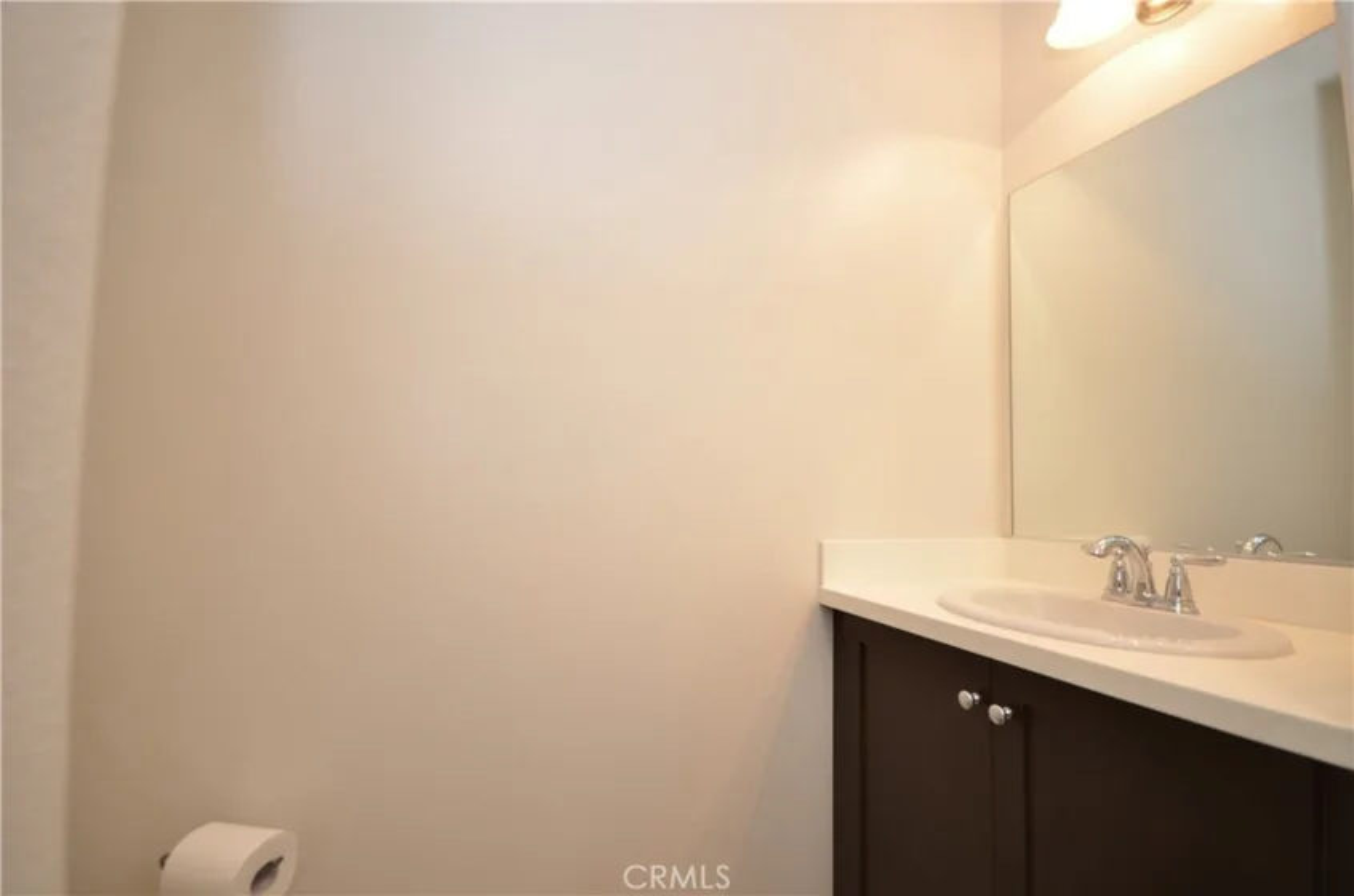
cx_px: 677
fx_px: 563
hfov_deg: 100.5
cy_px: 448
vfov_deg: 77.0
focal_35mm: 15
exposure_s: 1/60
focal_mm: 10
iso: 450
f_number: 4
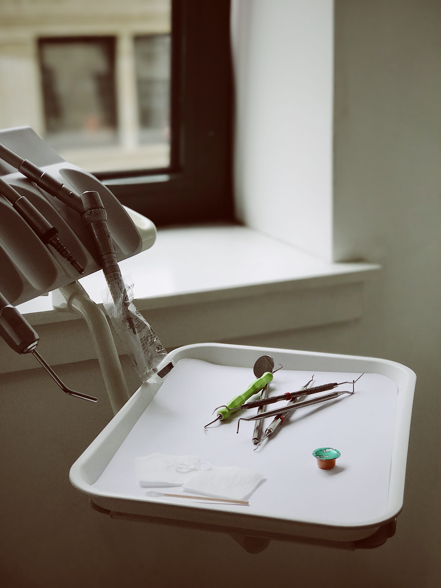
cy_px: 294
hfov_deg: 25.7
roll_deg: +2.6
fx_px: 968
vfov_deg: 33.8
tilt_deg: -15.0
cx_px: 220
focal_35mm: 57
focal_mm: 6.6
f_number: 2.8
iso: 32
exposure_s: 1/120
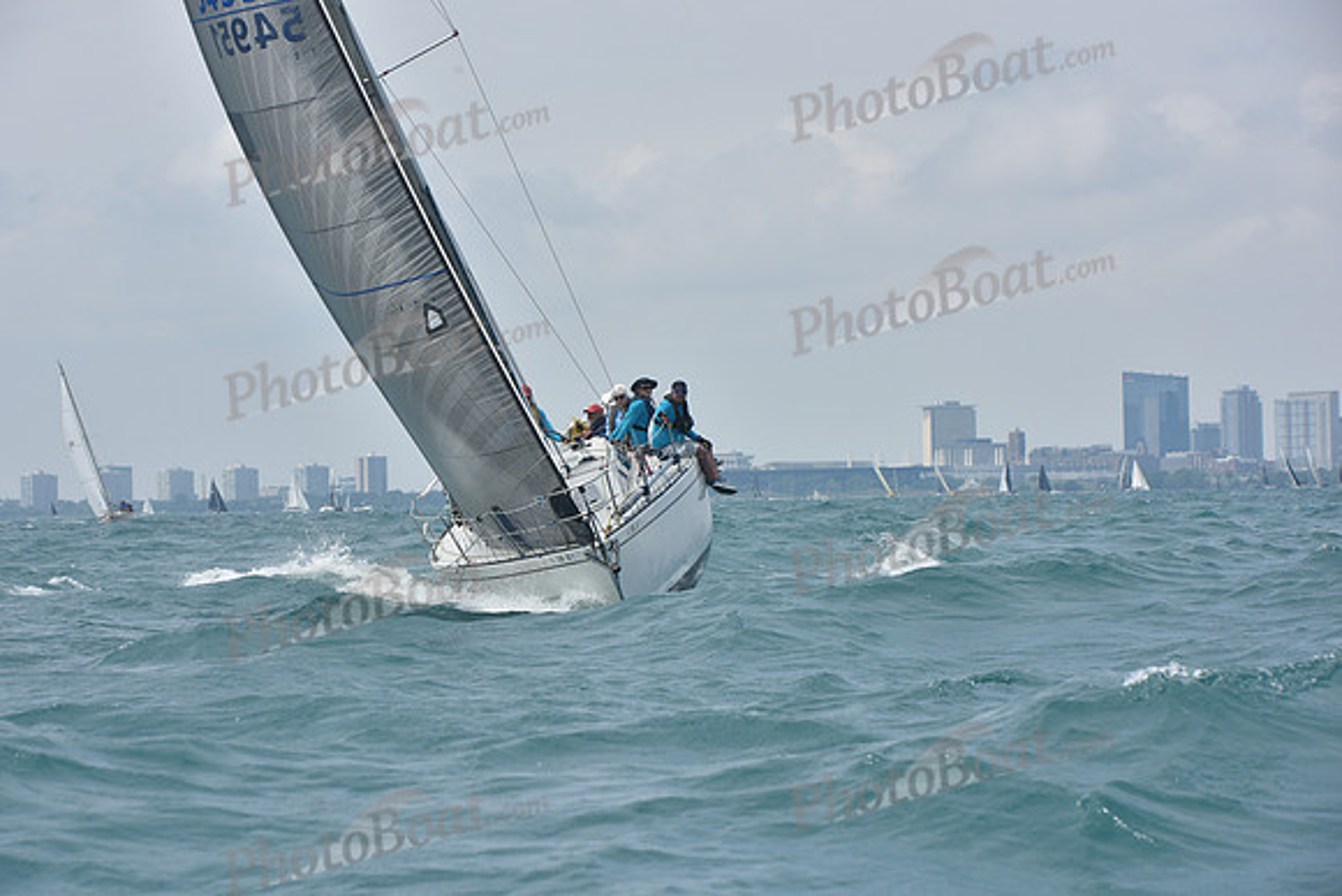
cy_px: 448
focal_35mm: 150
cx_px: 671
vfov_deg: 9.2
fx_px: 5593
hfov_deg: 13.7
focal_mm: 150
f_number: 11
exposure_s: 1/800
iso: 250
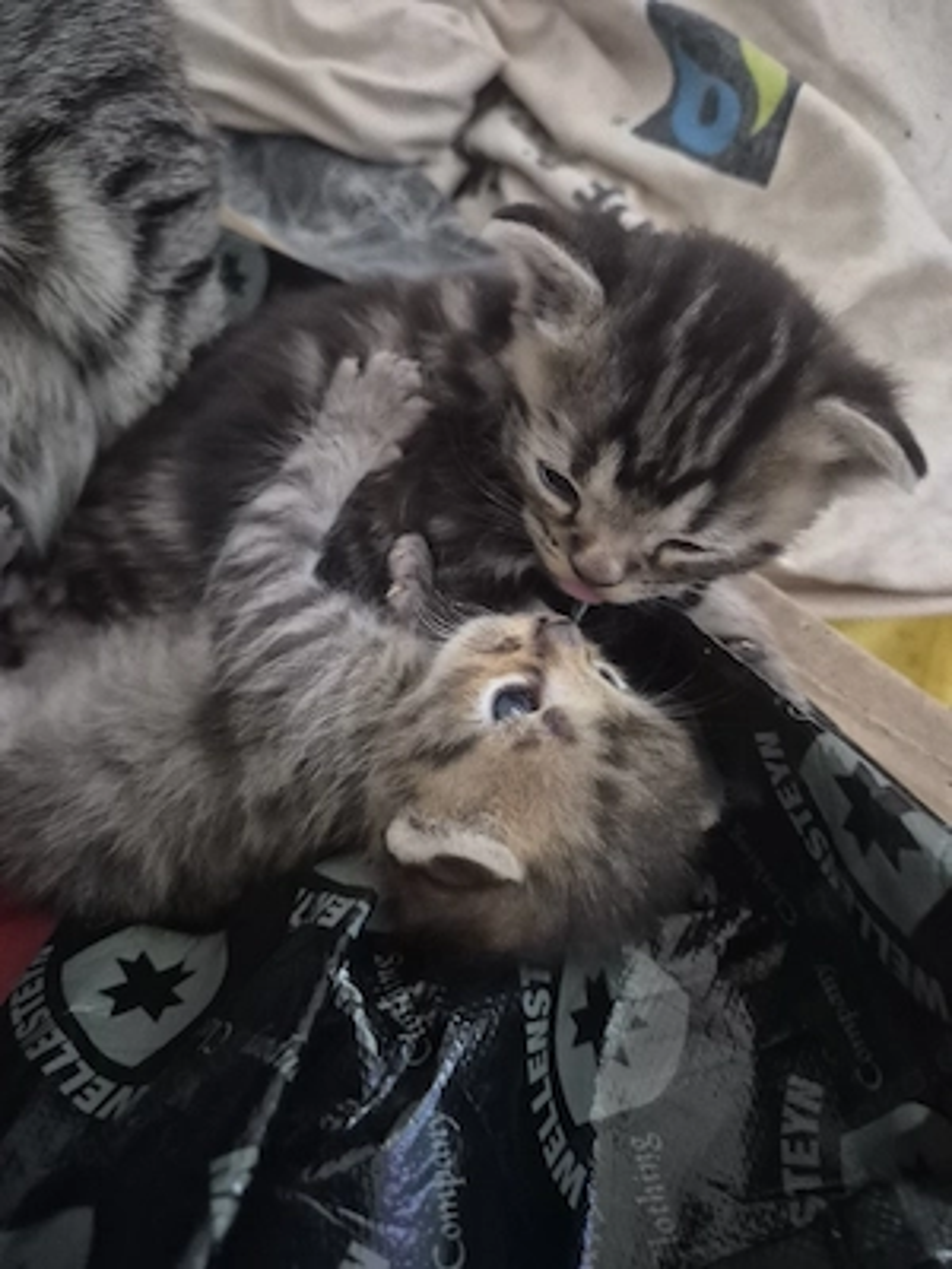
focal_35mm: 23
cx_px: 476
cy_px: 634
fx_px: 843
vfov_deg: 73.9
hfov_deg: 58.9
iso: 1600
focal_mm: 5.4
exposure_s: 1/17
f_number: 1.8
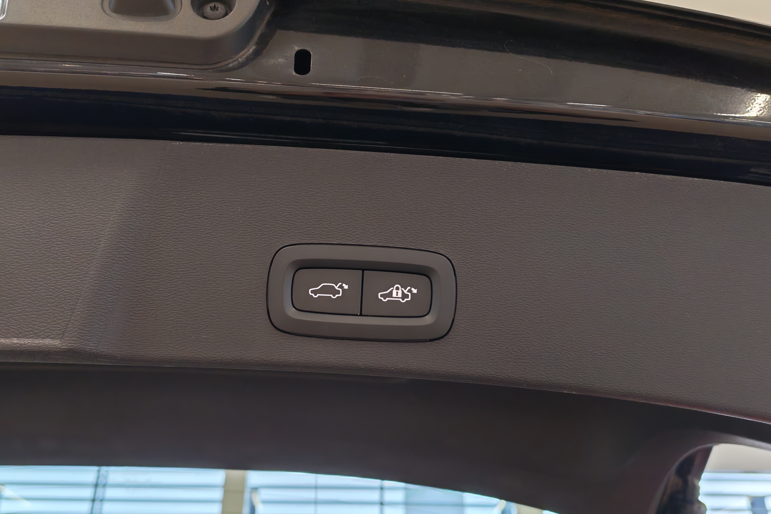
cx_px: 382
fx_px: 792
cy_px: 279
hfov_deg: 51.9
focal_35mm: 37
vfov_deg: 35.9
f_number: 1.9
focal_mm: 6.12
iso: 400
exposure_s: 1/100
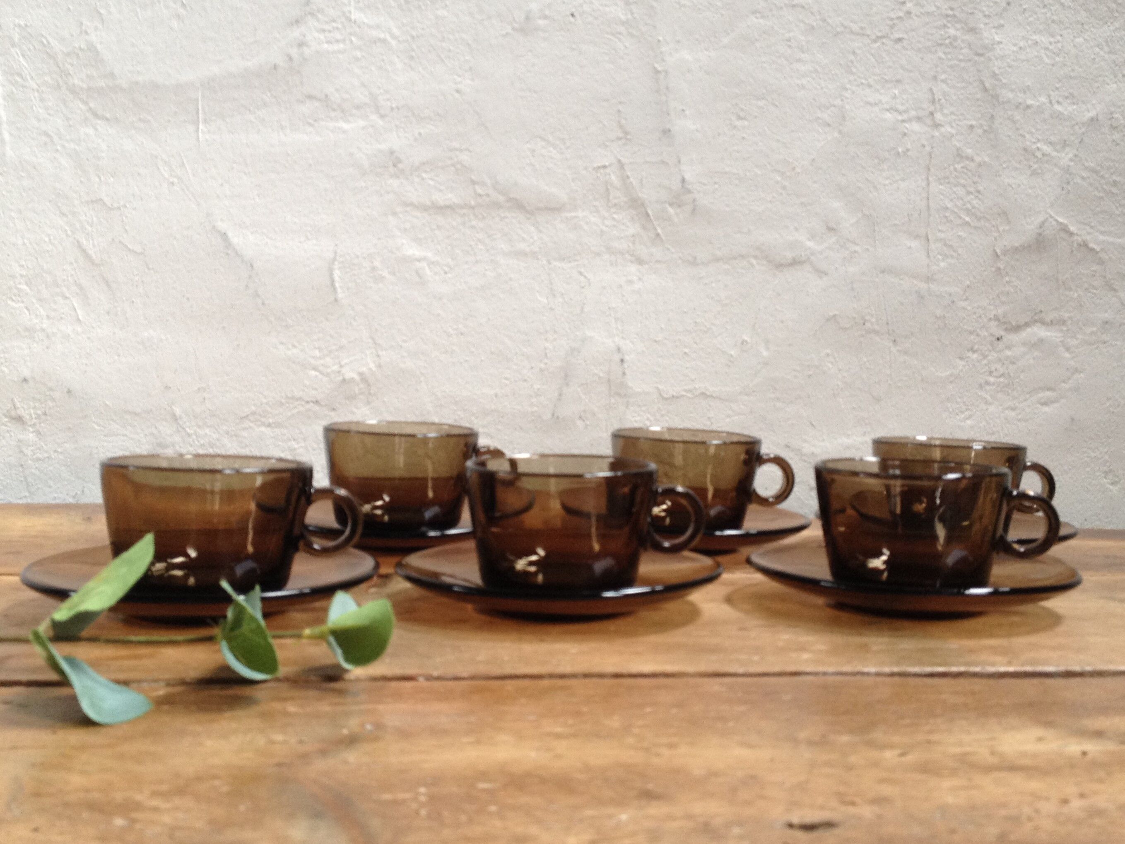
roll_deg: -1.0
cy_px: 422
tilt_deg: -7.6
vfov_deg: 40.7
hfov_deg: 52.6
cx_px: 562
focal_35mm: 35
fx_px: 1137
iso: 100
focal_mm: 4.28
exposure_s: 1/20
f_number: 2.4
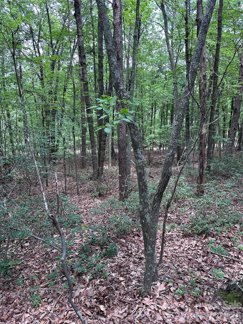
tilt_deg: -18.9
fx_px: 225
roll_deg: -3.8
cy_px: 162
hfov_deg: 56.8
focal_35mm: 24
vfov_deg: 71.6
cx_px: 122
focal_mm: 6.86
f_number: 1.78
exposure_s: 1/161
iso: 80
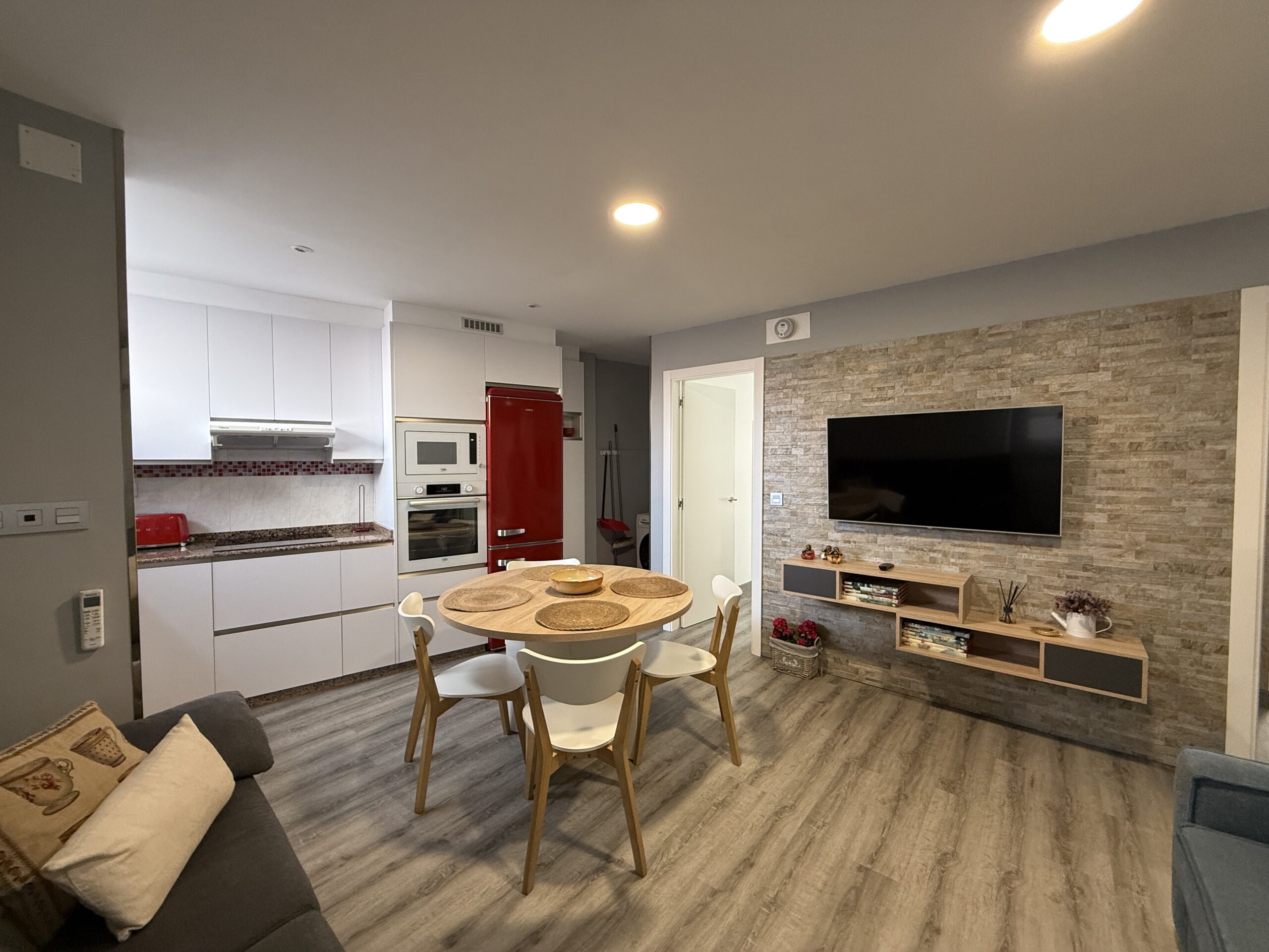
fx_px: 513
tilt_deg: -2.2
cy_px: 476
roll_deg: +0.3
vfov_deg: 85.7
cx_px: 634
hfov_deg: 102.1
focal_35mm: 14
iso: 250
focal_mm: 2.22
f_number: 2.2
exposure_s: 1/99
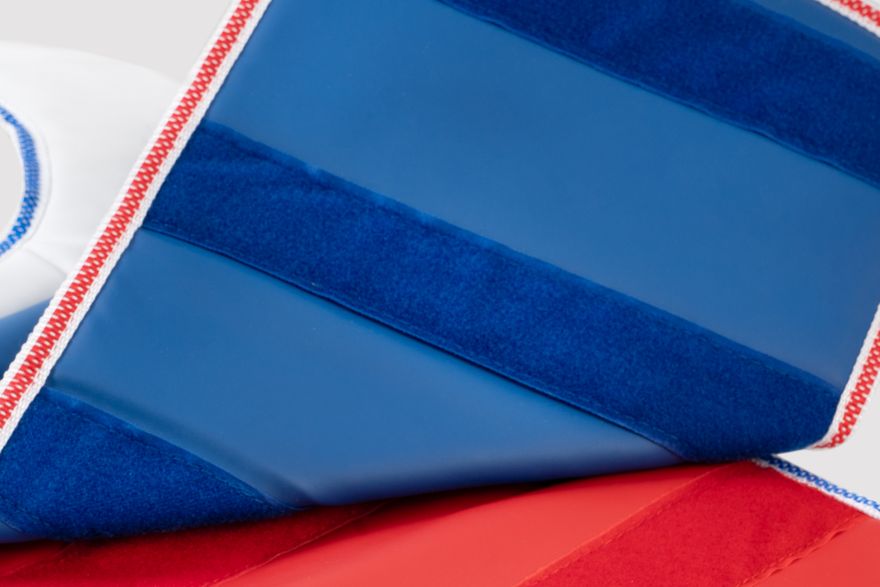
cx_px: 457
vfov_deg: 10.3
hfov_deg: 15.4
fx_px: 3251
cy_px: 458
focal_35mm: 133
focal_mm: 61
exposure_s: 1/125
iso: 100
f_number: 16
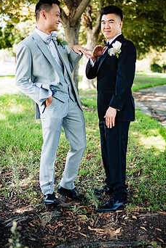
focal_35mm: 46
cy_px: 100
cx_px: 91
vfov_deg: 42.6
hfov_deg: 29.2
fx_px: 318
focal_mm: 35
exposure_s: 1/320
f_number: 1.6
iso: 100
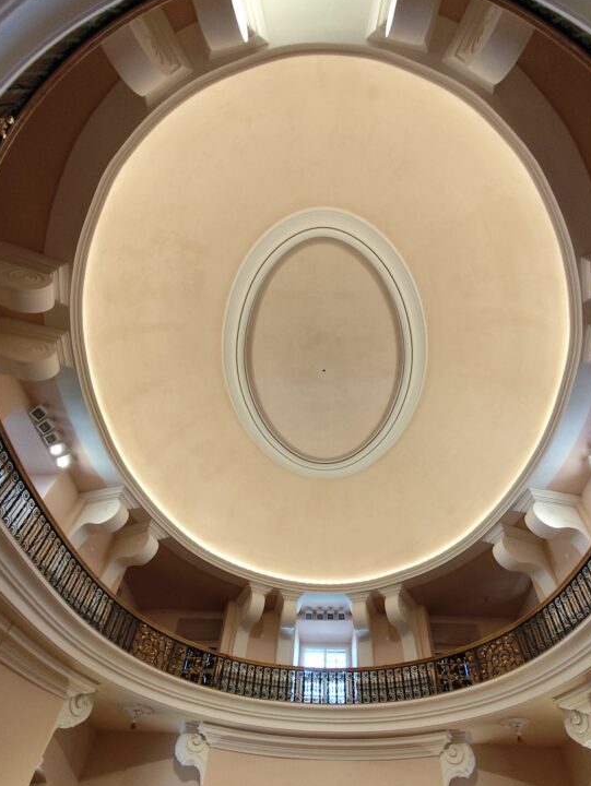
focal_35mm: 20
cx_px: 310
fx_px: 455
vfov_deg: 80.8
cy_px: 467
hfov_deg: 66.0
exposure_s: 1/50
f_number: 2.2
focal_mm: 1.65
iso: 160
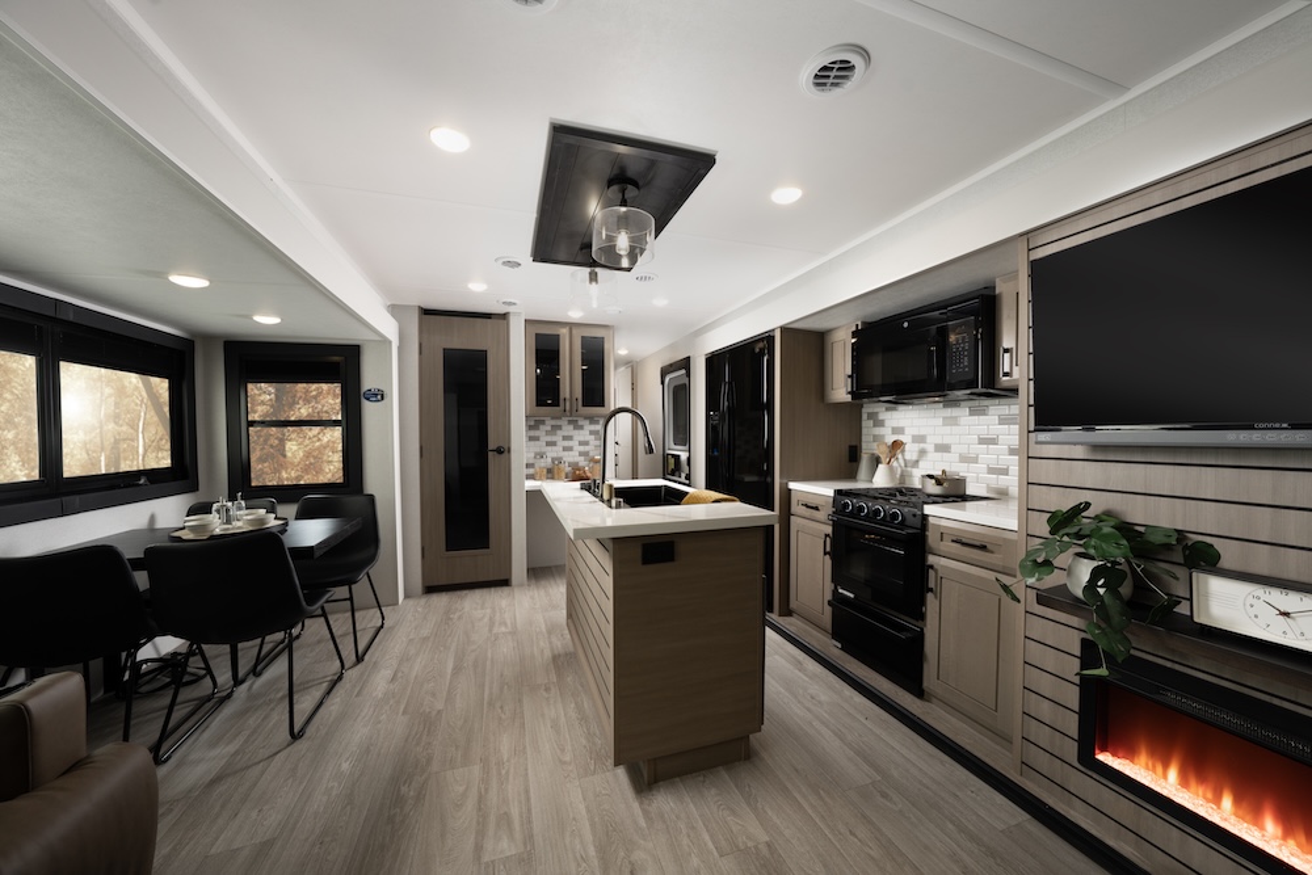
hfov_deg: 112.6
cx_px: 656
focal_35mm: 12
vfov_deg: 90.0
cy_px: 438
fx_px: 437
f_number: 8
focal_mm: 12
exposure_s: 1/50
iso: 500
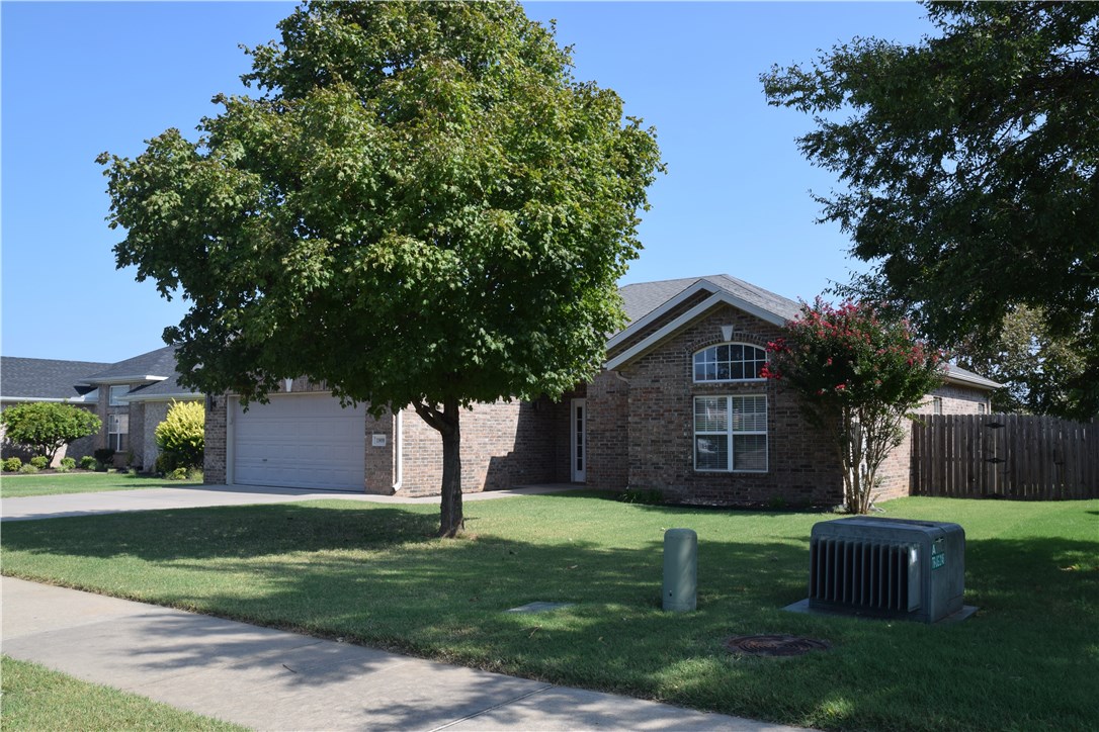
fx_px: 1282
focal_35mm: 42
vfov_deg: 31.9
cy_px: 366
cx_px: 550
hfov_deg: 46.4
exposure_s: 1/60
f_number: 11
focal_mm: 28
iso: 100
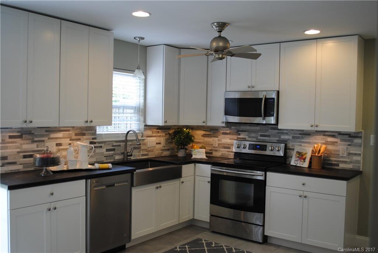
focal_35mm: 33
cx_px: 189
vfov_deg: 40.0
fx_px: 347
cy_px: 126
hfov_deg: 57.2
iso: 200
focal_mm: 22
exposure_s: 1/40
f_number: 4
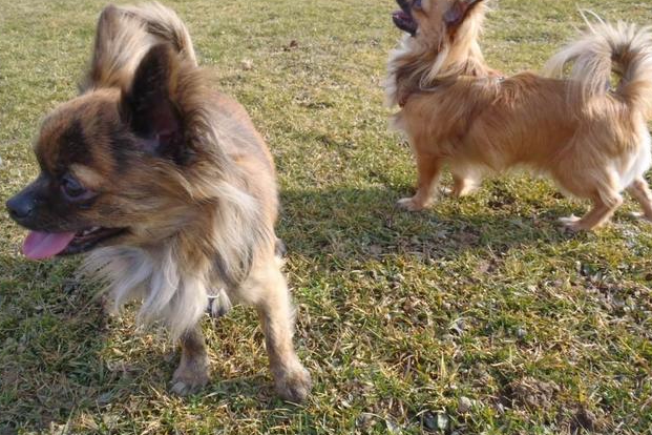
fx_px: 543
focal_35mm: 30
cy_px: 204
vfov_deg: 43.6
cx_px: 320
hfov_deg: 61.9
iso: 80
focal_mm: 5
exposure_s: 1/250
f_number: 3.9
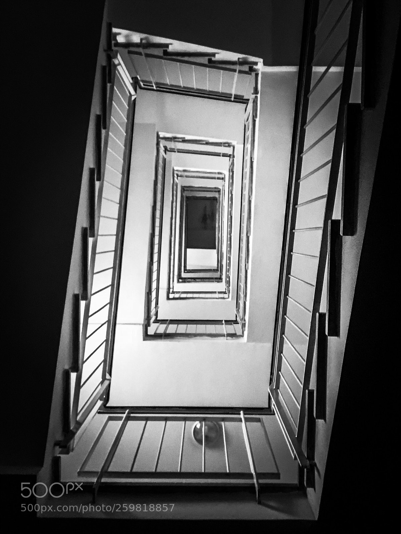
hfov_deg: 44.2
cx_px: 200
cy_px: 267
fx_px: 494
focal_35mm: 32
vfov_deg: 56.8
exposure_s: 1/50
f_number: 2.2
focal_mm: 2.87
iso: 320
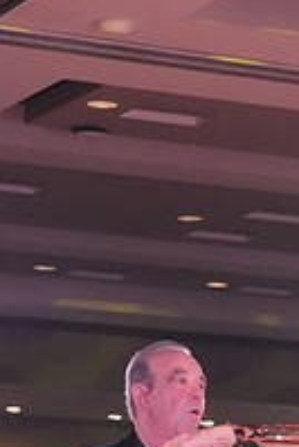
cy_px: 627
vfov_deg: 10.0
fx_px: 2500
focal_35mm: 201
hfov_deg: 6.8
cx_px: 397
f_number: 5.6
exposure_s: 1/400
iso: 6400
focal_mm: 46
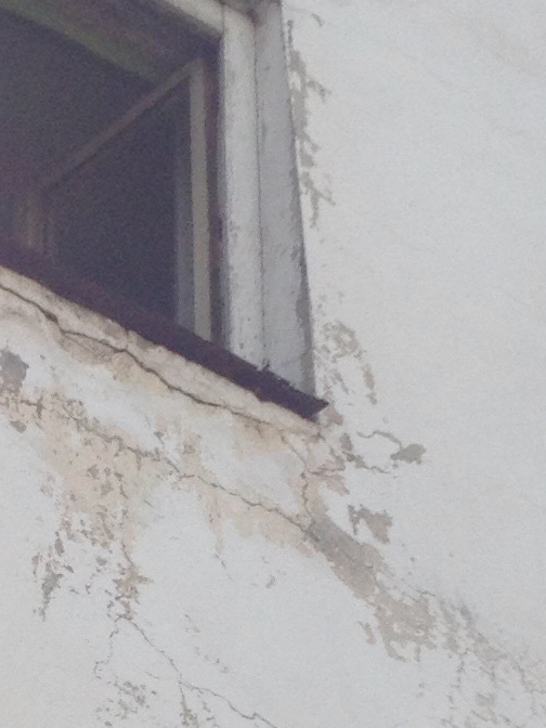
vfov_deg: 11.4
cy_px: 914
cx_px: 202
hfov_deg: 8.7
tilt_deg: +38.7
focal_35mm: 170
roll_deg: -1.6
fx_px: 3575
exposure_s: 1/1200
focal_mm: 4.28
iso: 50
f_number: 2.4
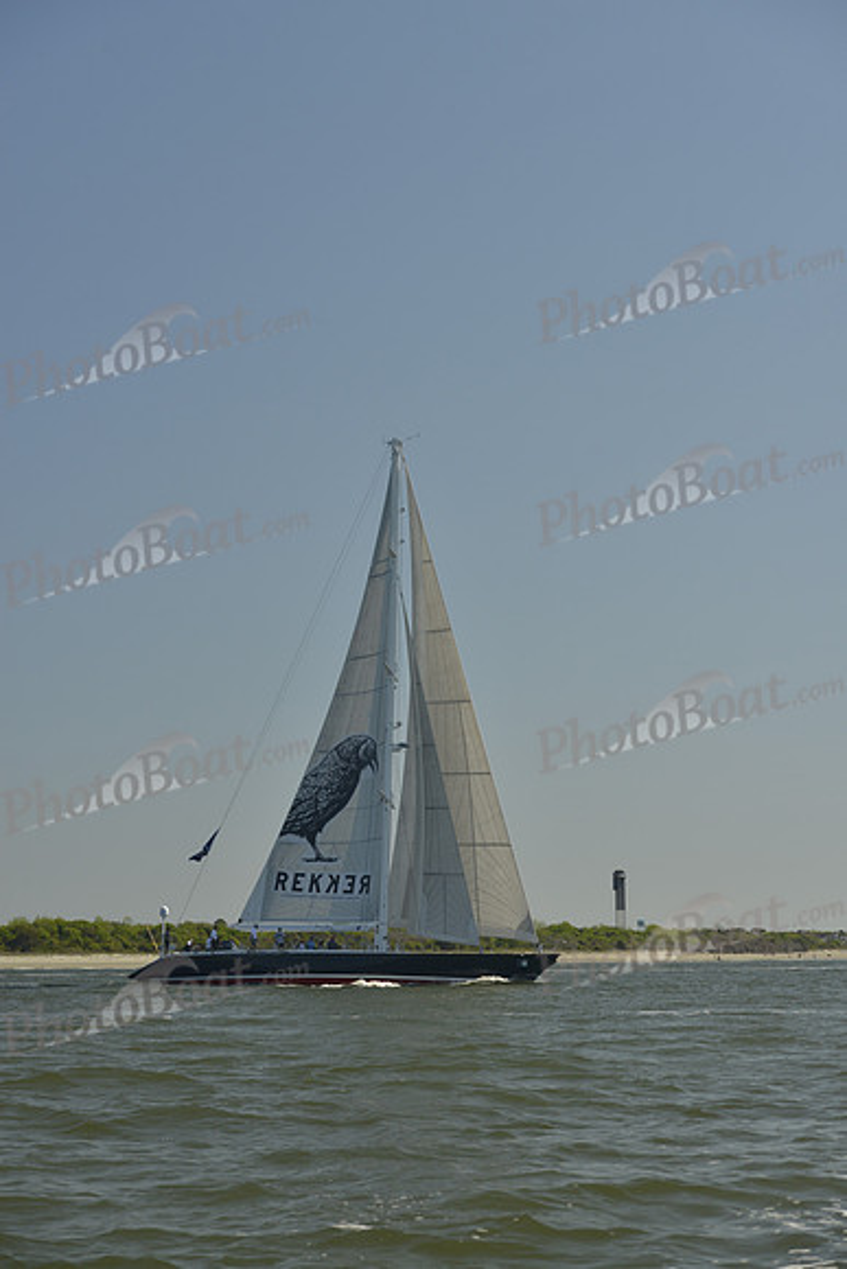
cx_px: 424
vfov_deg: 20.0
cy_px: 634
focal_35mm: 102
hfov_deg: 13.4
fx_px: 3597
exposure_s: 1/800
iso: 280
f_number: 8
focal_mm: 102
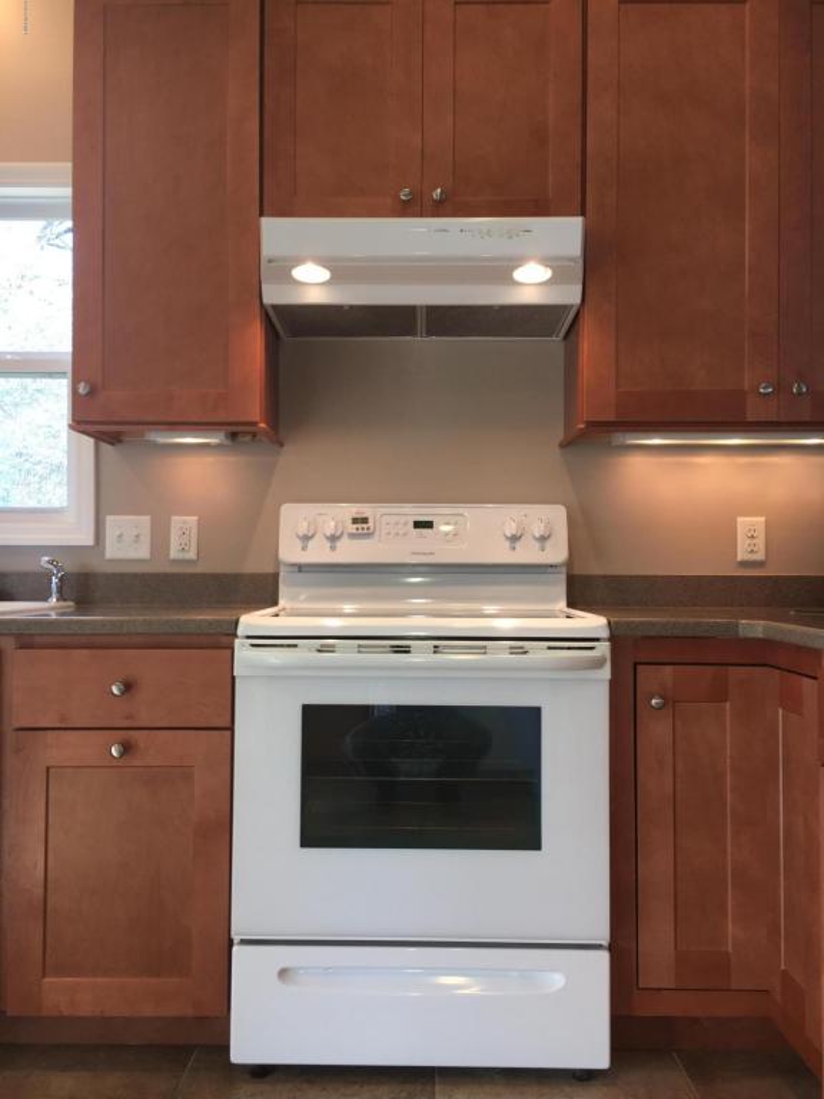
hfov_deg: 48.2
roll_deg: -0.3
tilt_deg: +2.0
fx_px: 920
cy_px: 550
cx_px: 412
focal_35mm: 29
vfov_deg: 61.7
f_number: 2.2
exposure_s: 1/33
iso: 25
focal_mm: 4.15
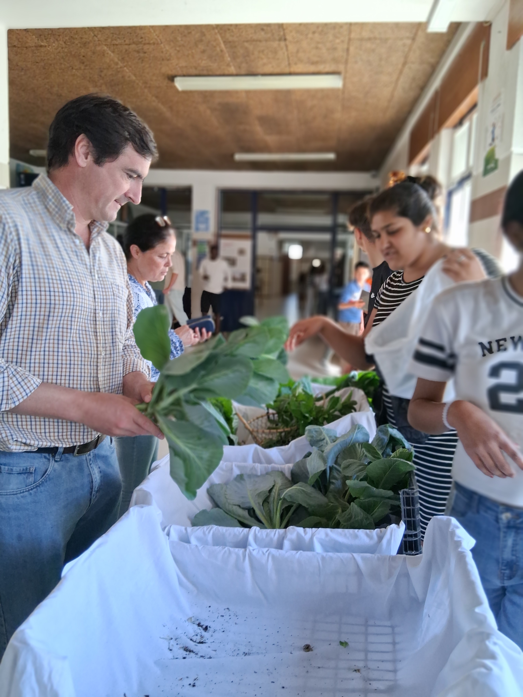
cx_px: 262
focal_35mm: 26
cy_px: 348
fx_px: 524
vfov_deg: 67.3
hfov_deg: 53.1
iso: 160
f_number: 1.8
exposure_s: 1/100
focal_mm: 3.98
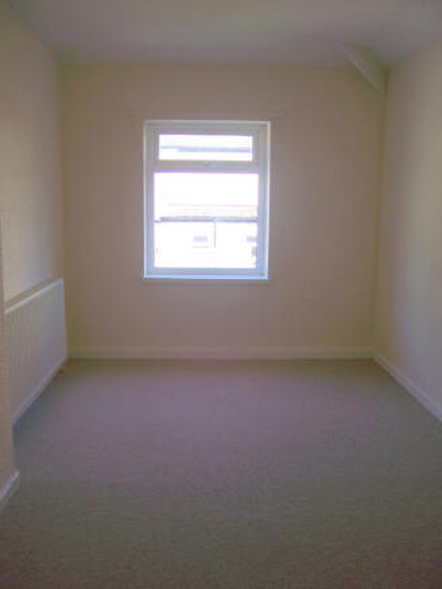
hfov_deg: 41.8
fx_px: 579
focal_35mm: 34
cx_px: 221
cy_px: 294
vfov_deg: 53.9
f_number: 2.7
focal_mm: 5.6
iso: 80
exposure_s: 1/160
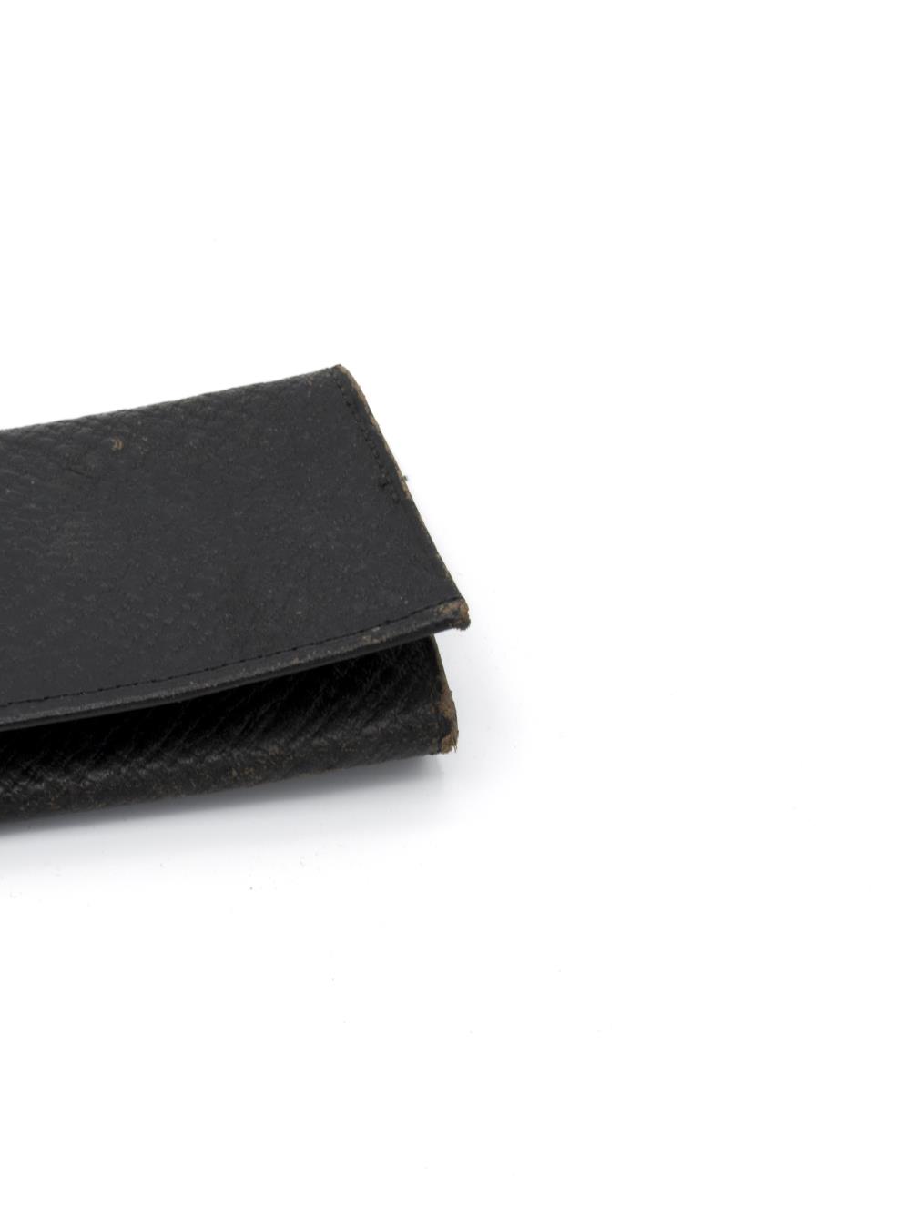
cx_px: 44
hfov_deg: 12.3
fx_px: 4173
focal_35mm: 120
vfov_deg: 16.5
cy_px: 603
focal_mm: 55
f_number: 16
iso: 200
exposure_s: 1/60
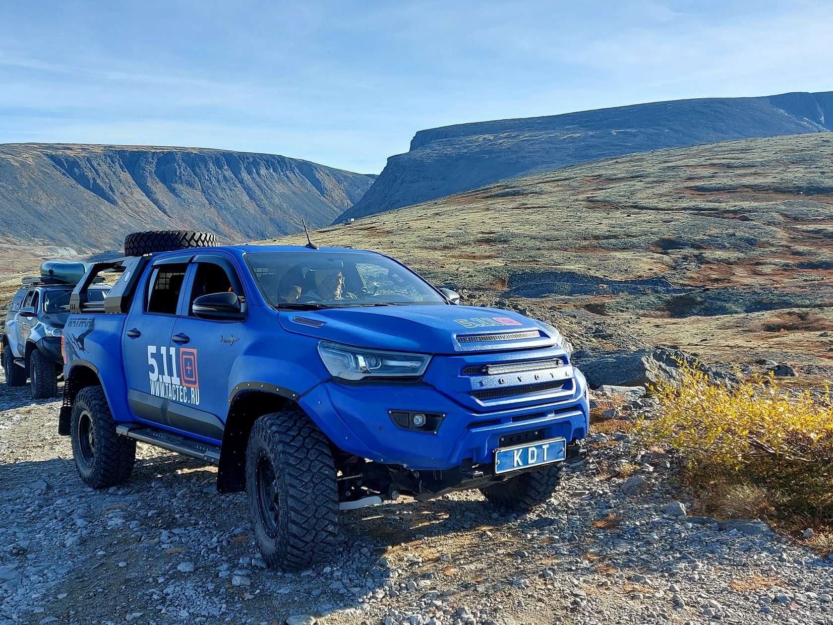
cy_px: 312
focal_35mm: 24
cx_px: 416
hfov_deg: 71.6
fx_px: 578
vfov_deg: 56.8
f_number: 1.8
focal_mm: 5.23
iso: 32
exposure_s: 1/520
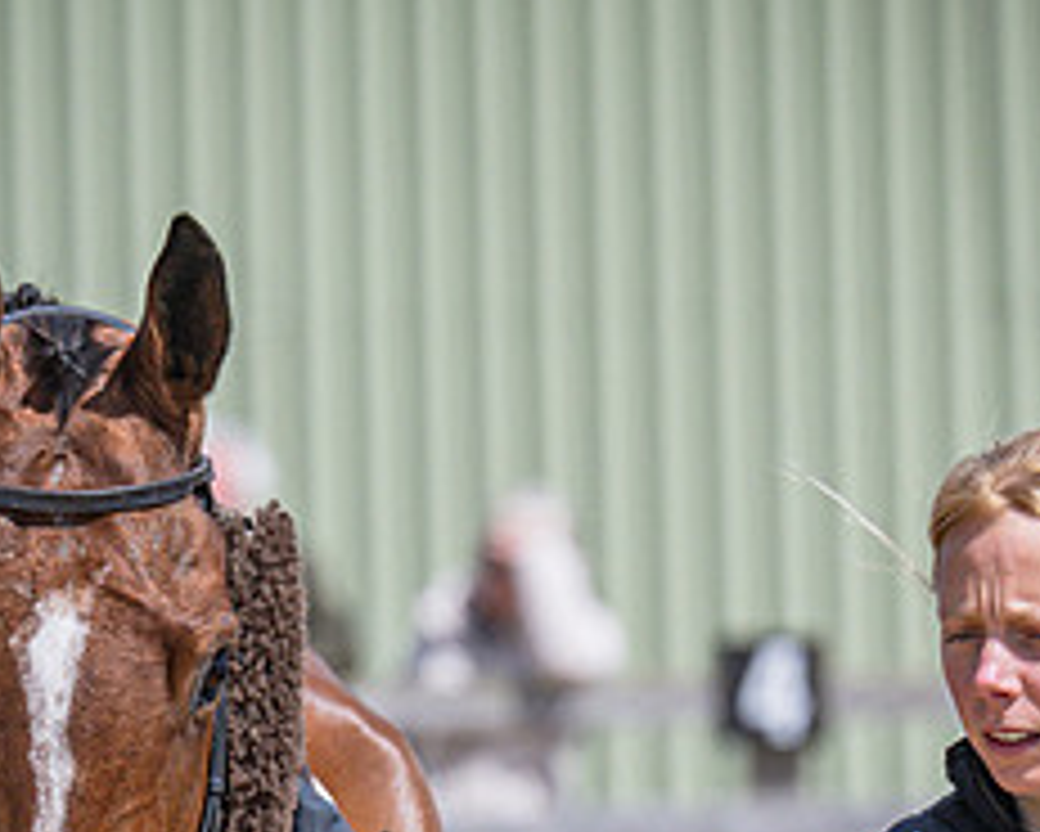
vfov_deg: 1.8
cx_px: 394
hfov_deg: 2.2
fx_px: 26821
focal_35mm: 871
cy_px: 715
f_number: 5
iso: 200
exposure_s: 1/2500
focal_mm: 185
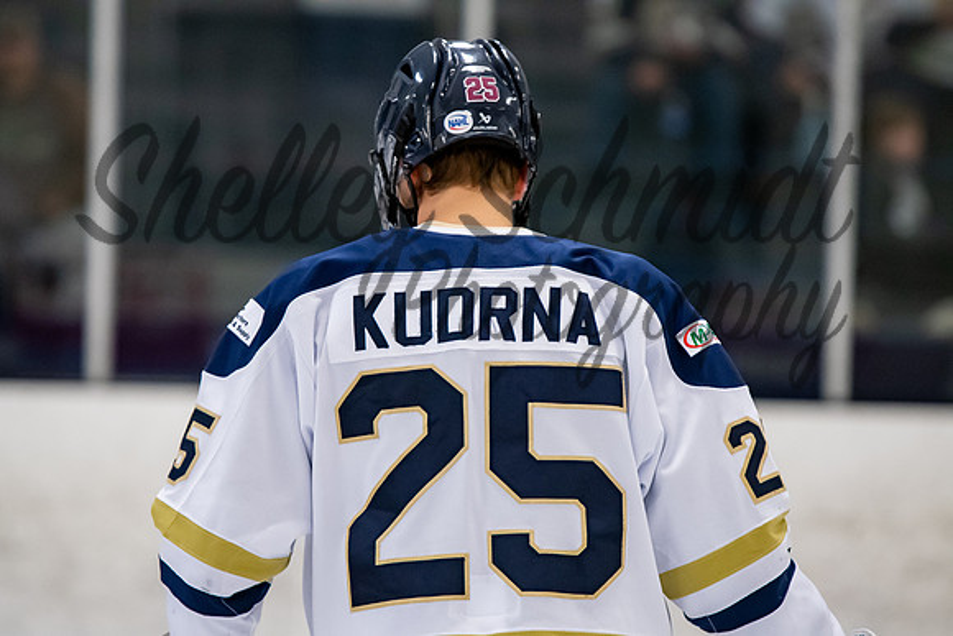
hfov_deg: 6.4
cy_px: 339
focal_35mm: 320
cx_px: 445
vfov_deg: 4.3
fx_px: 8463
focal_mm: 200
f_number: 3.2
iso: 2000
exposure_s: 1/800
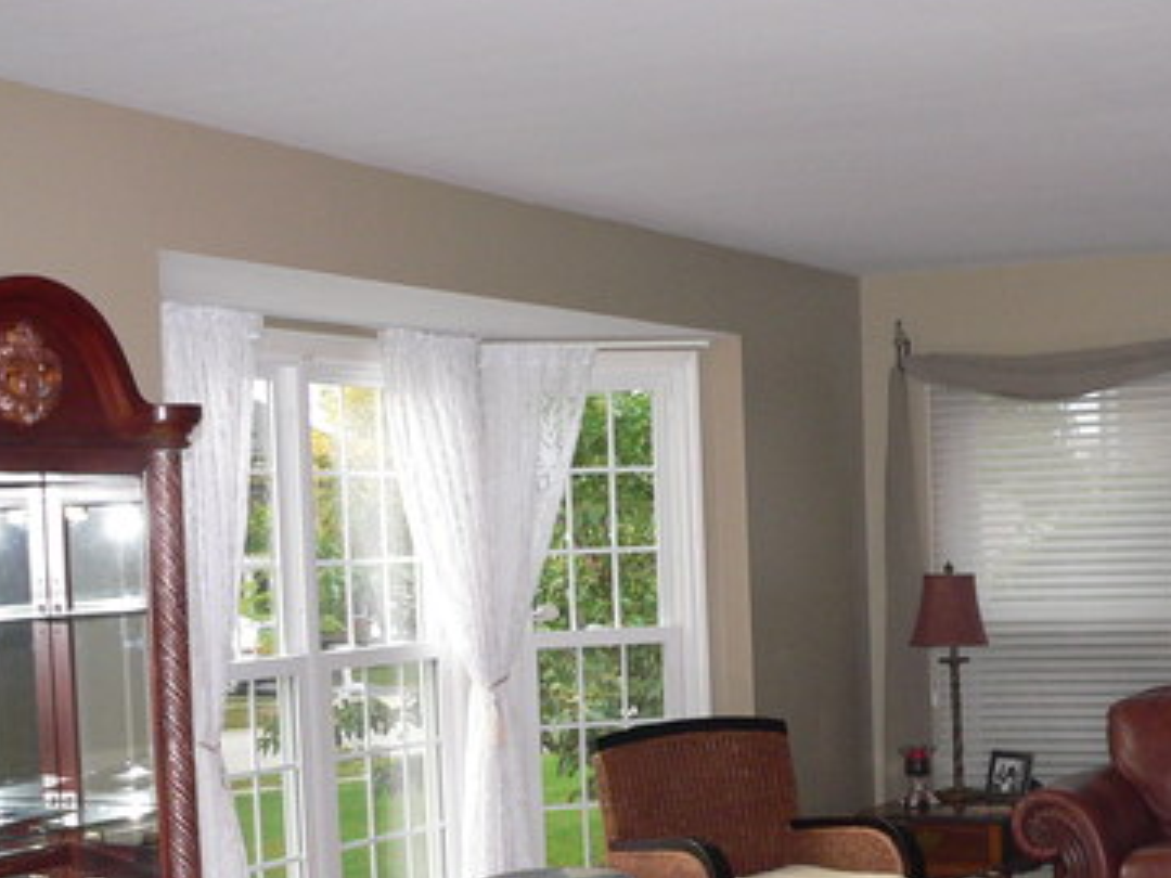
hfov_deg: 30.0
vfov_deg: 22.5
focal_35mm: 64
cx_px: 820
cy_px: 758
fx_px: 2165
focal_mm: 6
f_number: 2.8
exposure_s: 1/60
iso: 200
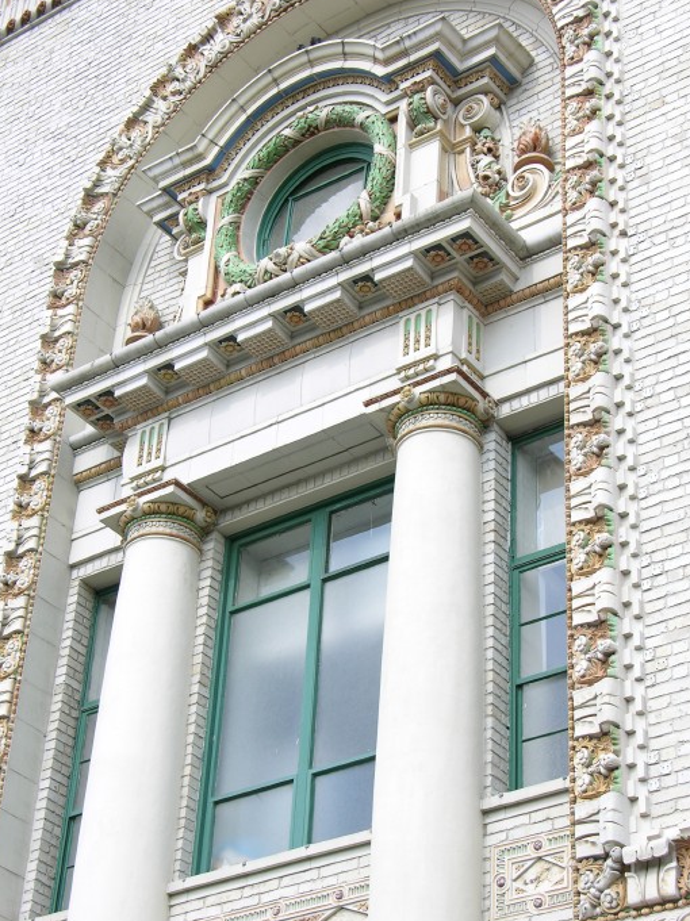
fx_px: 2102
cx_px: 314
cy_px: 476
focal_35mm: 79
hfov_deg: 18.6
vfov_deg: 24.7
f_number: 4.2
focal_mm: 17.8
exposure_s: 1/139
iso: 50
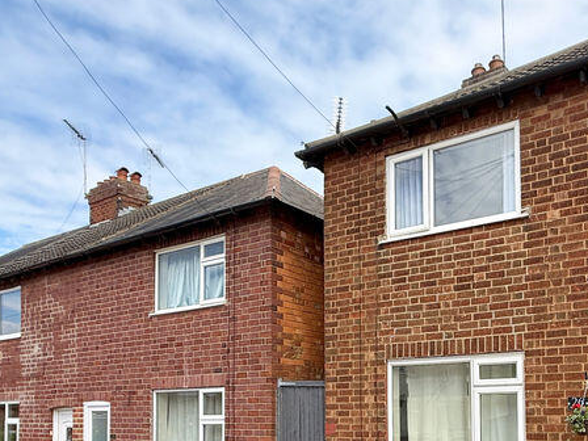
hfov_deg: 54.2
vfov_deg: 41.0
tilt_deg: +0.8
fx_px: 544
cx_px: 440
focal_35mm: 32
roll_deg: -0.2
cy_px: 390
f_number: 2.2
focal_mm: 2.22
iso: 50
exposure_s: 1/1339
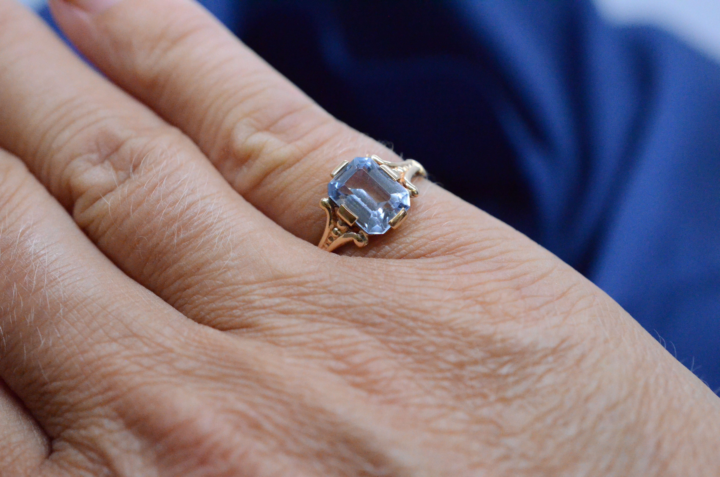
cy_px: 238
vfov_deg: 22.5
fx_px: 1198
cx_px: 360
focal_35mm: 60
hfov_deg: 33.5
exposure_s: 1/2500
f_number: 6.3
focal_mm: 40
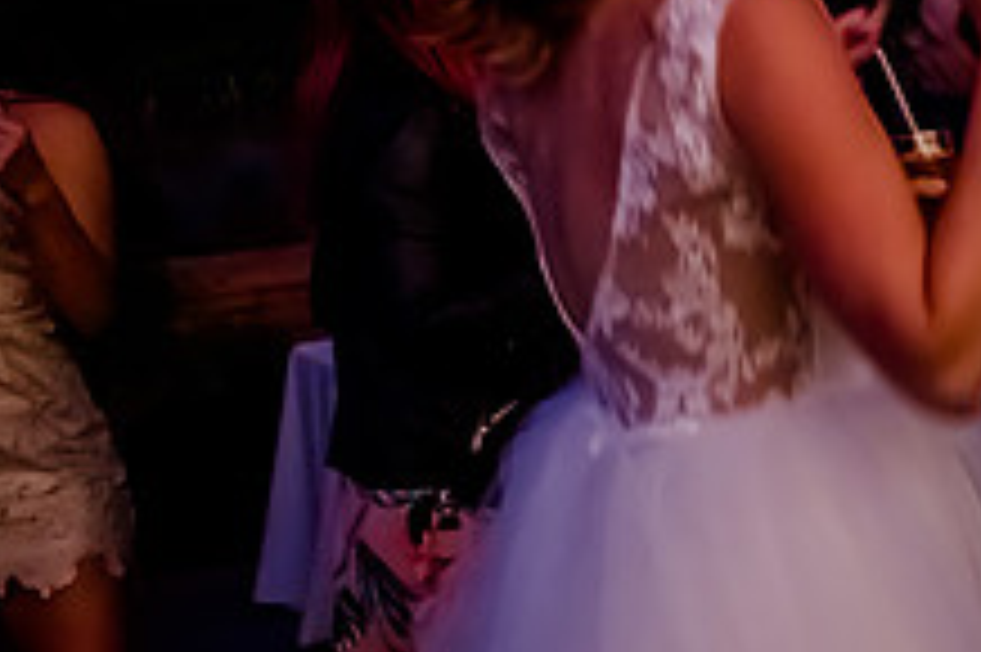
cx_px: 1287
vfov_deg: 21.1
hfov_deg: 26.5
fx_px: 1743
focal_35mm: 64
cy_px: 191
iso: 8000
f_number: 2.8
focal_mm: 24
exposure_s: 1/100
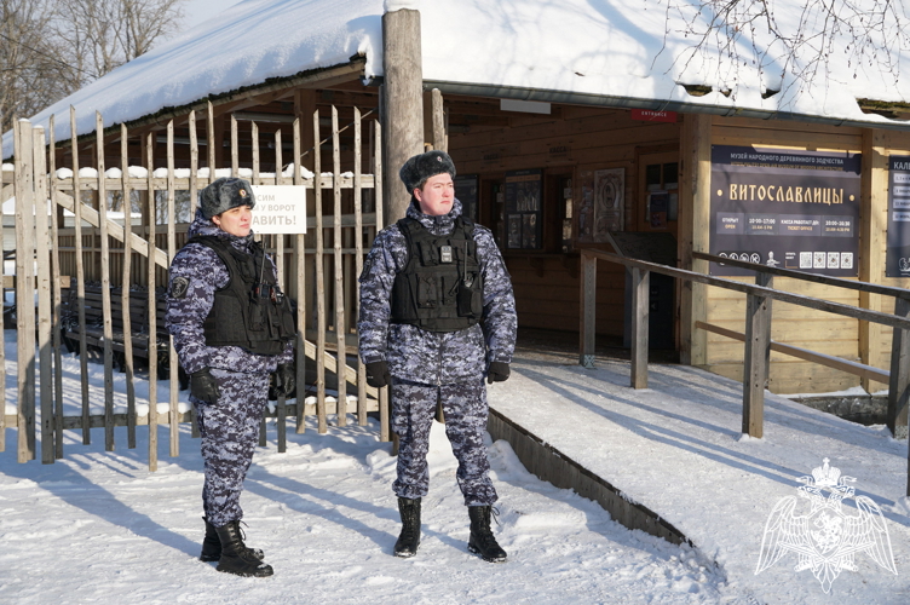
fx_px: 1326
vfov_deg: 25.7
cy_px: 302
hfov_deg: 37.9
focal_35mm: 52
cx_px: 455
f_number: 5
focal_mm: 35
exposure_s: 1/400
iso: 100
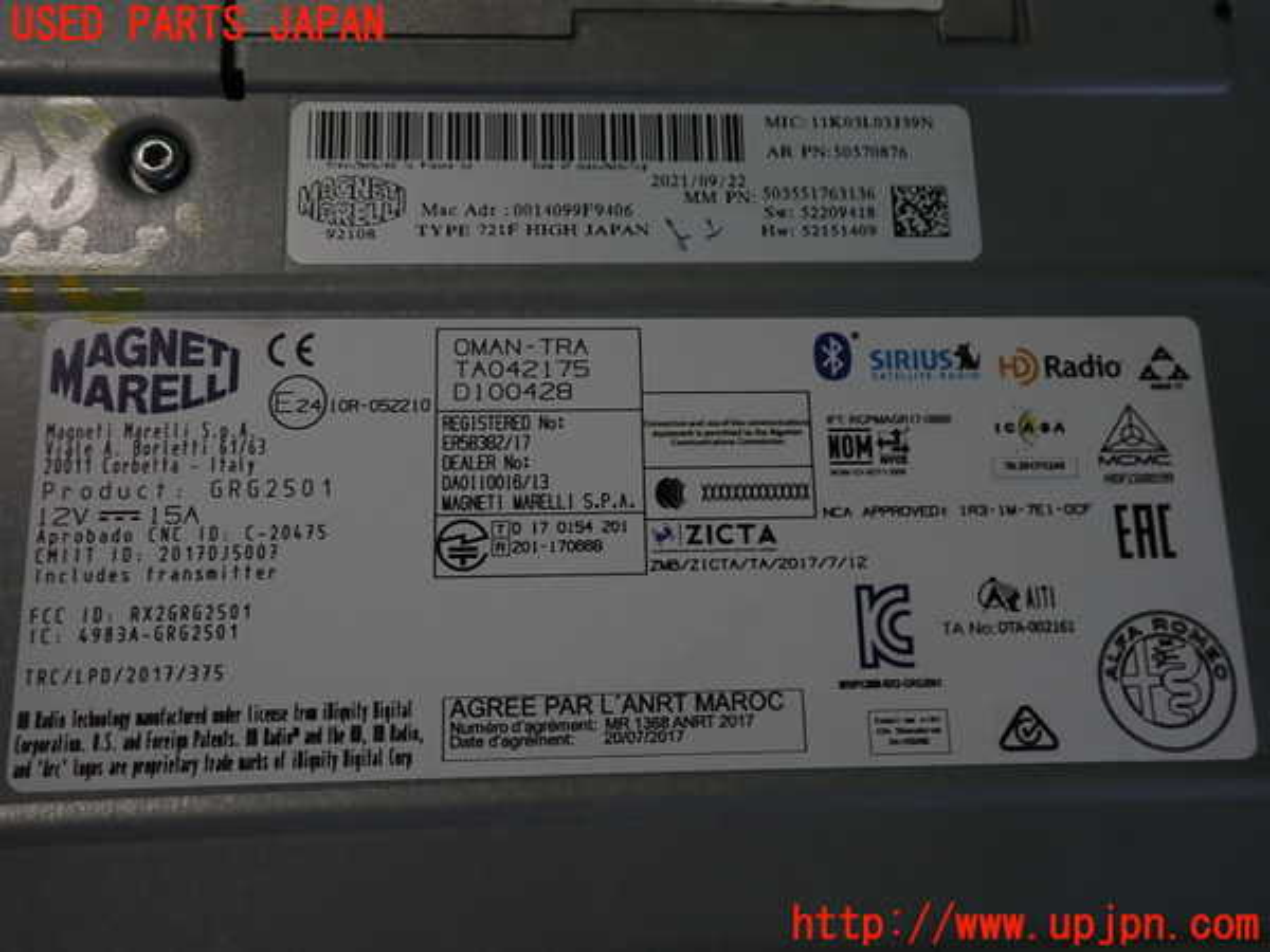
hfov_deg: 60.0
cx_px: 635
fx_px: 1101
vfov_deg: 46.8
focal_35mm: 30
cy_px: 476
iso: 125
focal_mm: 5.4
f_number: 2.3
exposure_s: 1/60
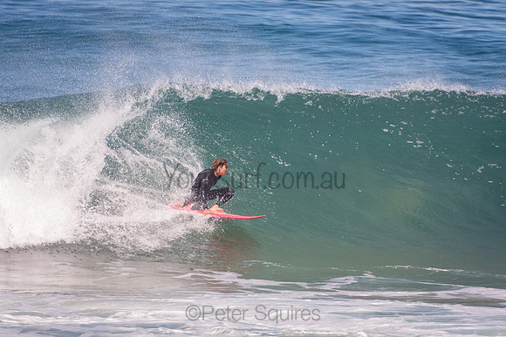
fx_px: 8435
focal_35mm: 600
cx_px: 253
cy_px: 168
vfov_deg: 2.3
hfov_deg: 3.4
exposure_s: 1/1250
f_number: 5.6
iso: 250
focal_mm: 400
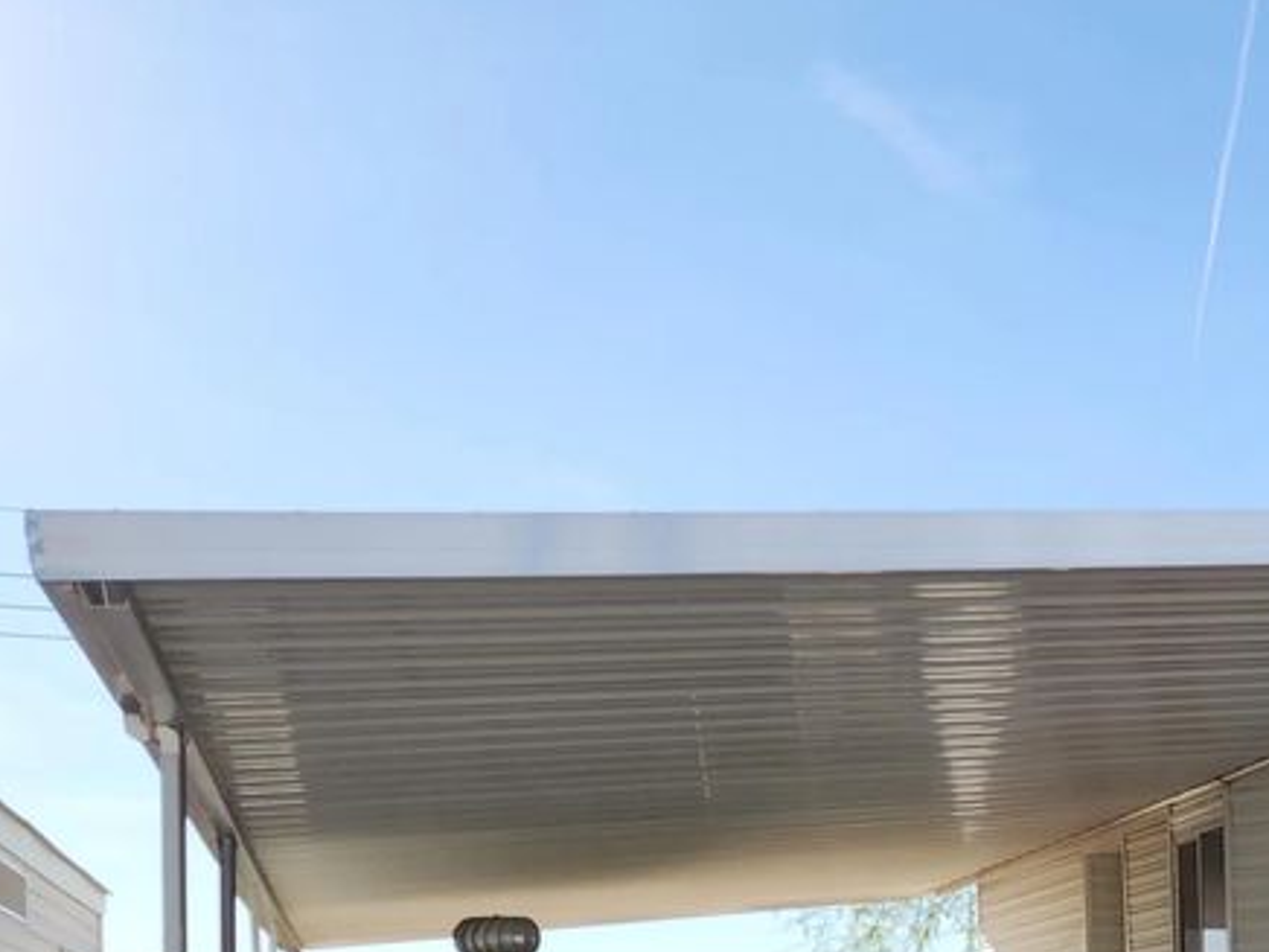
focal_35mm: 54
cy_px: 1036
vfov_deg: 25.2
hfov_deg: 31.5
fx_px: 1980
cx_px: 1394
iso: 12
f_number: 1.8
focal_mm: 6.4
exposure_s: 1/719
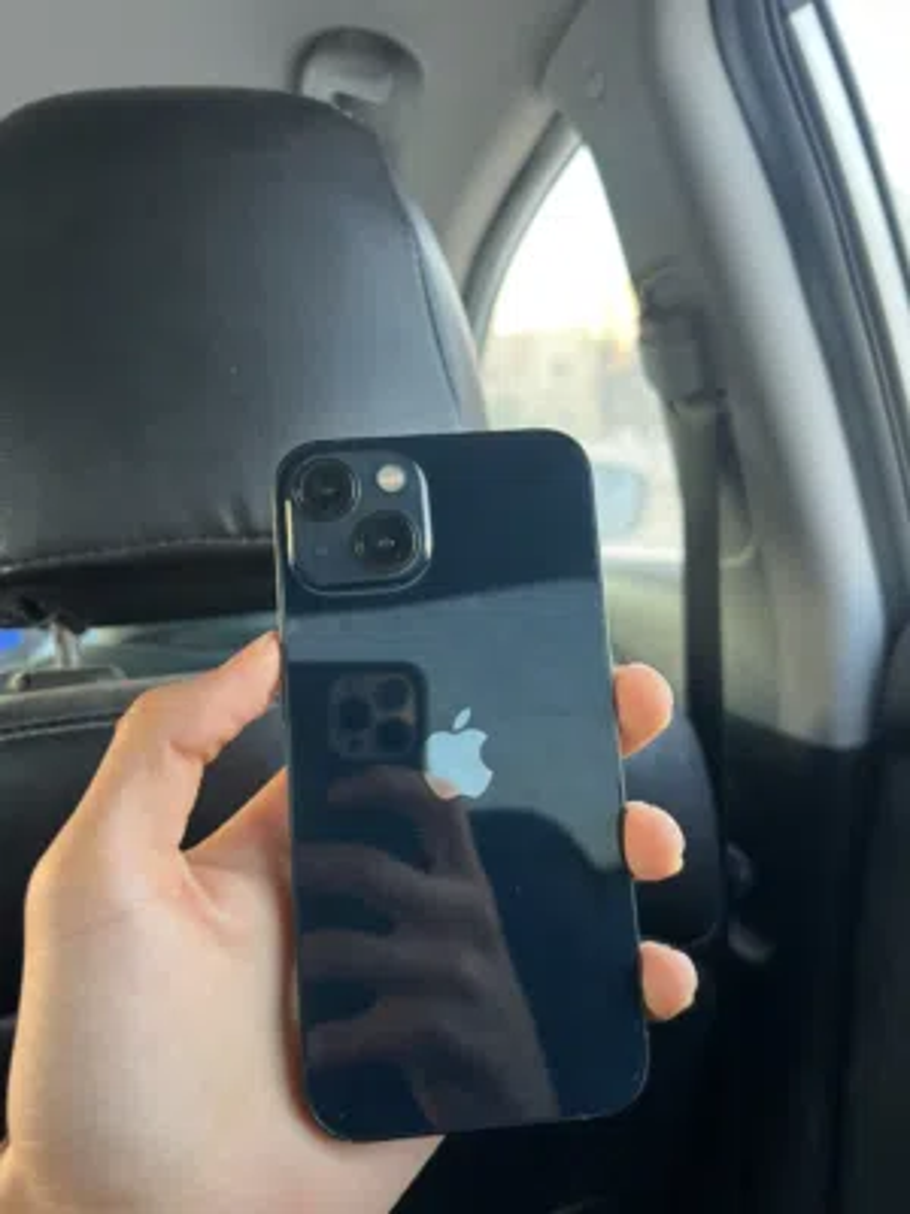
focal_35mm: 26
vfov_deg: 67.3
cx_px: 455
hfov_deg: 53.1
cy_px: 607
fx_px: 911
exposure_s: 1/60
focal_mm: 5.7
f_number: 1.5
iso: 160
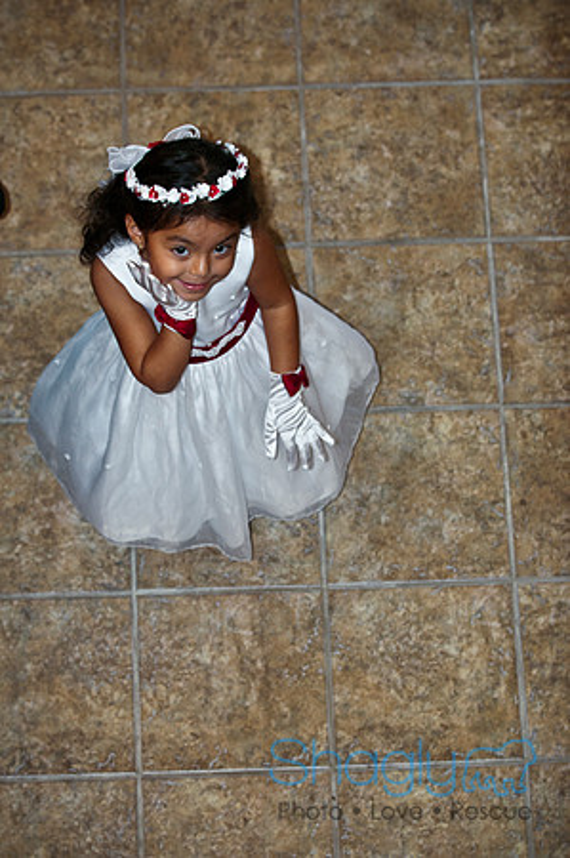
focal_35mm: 120
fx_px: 2856
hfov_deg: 11.4
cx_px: 285
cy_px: 429
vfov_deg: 17.1
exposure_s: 1/60
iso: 400
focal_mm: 80
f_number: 4
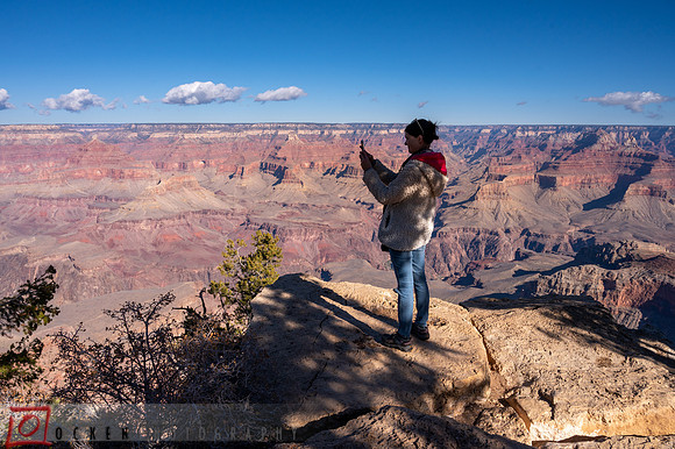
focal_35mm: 25
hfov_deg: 72.5
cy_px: 224
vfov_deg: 52.0
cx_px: 338
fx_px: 461
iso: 400
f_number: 8
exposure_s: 1/1250
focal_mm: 24
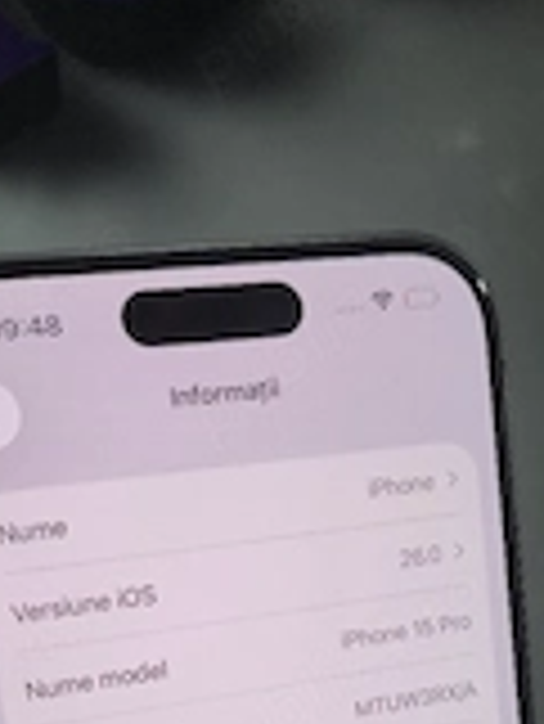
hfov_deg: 25.3
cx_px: 427
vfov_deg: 31.1
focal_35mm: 57
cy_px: 733
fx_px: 1193
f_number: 1.8
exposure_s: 1/30
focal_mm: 5.4
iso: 125
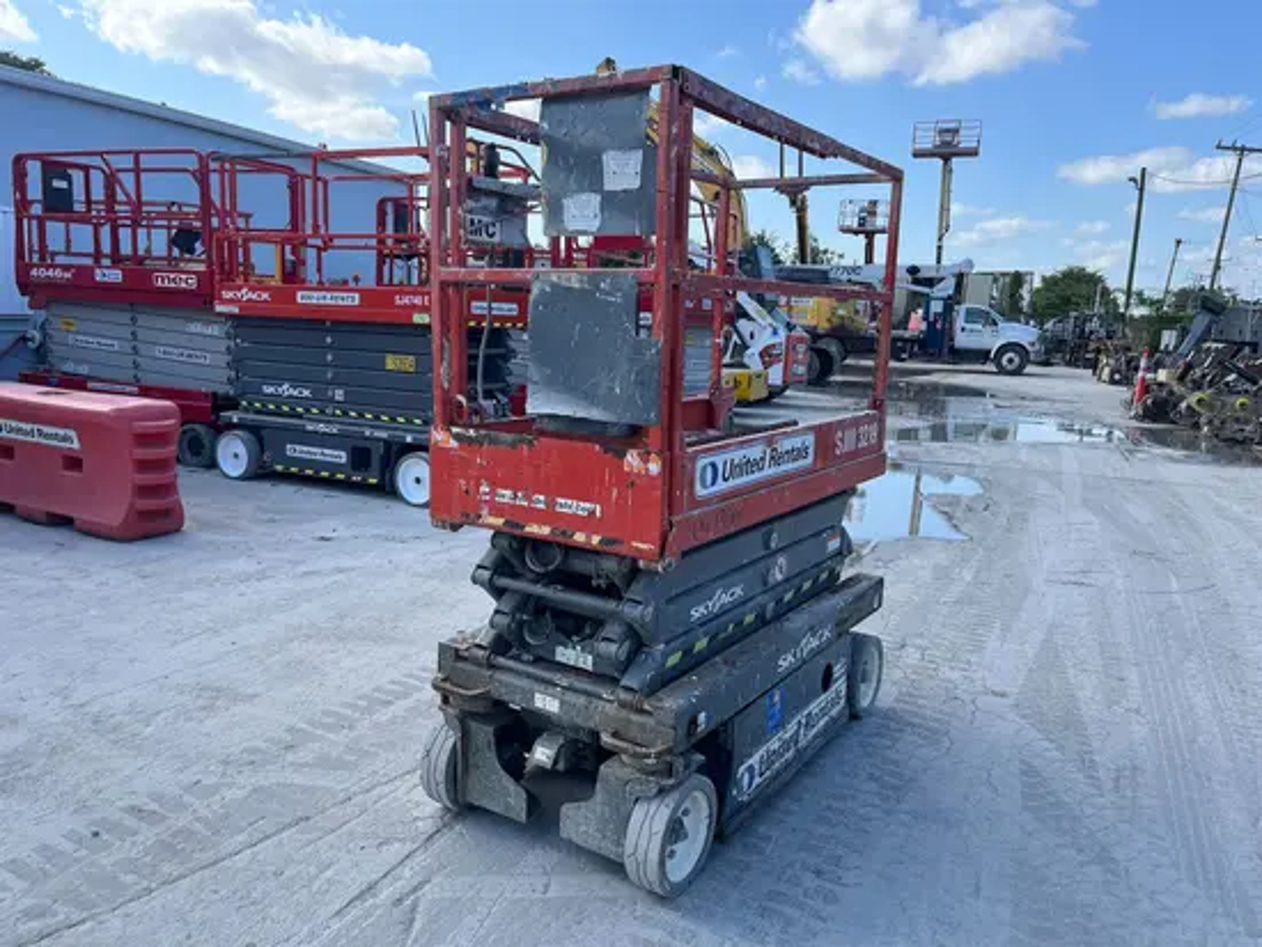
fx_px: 948
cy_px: 474
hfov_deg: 67.3
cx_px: 631
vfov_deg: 53.1
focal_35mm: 26
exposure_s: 1/1212
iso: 50
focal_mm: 5.1
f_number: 1.6
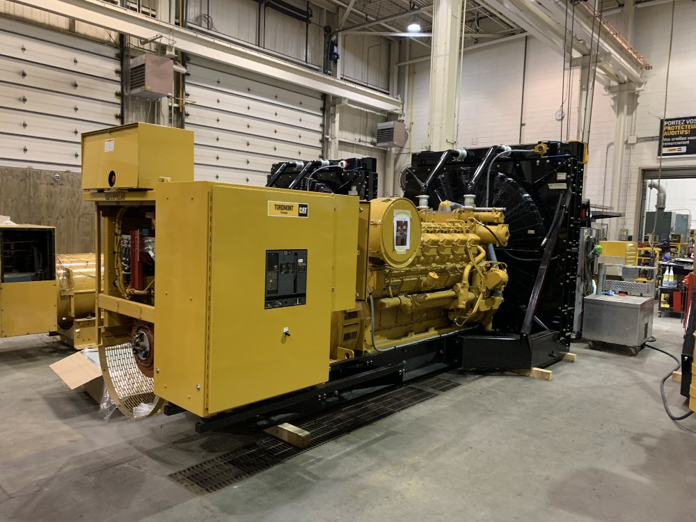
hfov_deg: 67.3
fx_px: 523
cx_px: 348
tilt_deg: -5.5
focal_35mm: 26
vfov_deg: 53.1
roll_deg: -2.0
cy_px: 261
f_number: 1.8
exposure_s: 1/60
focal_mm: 4.25
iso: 400
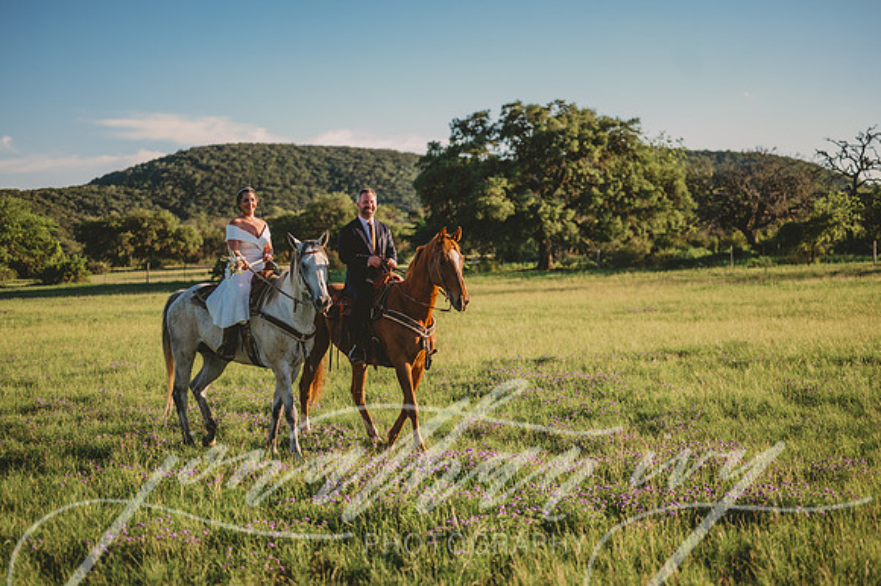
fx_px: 1223
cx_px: 440
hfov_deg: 39.6
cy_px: 293
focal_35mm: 50
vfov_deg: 27.0
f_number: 2
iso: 80
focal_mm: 50
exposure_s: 1/2500
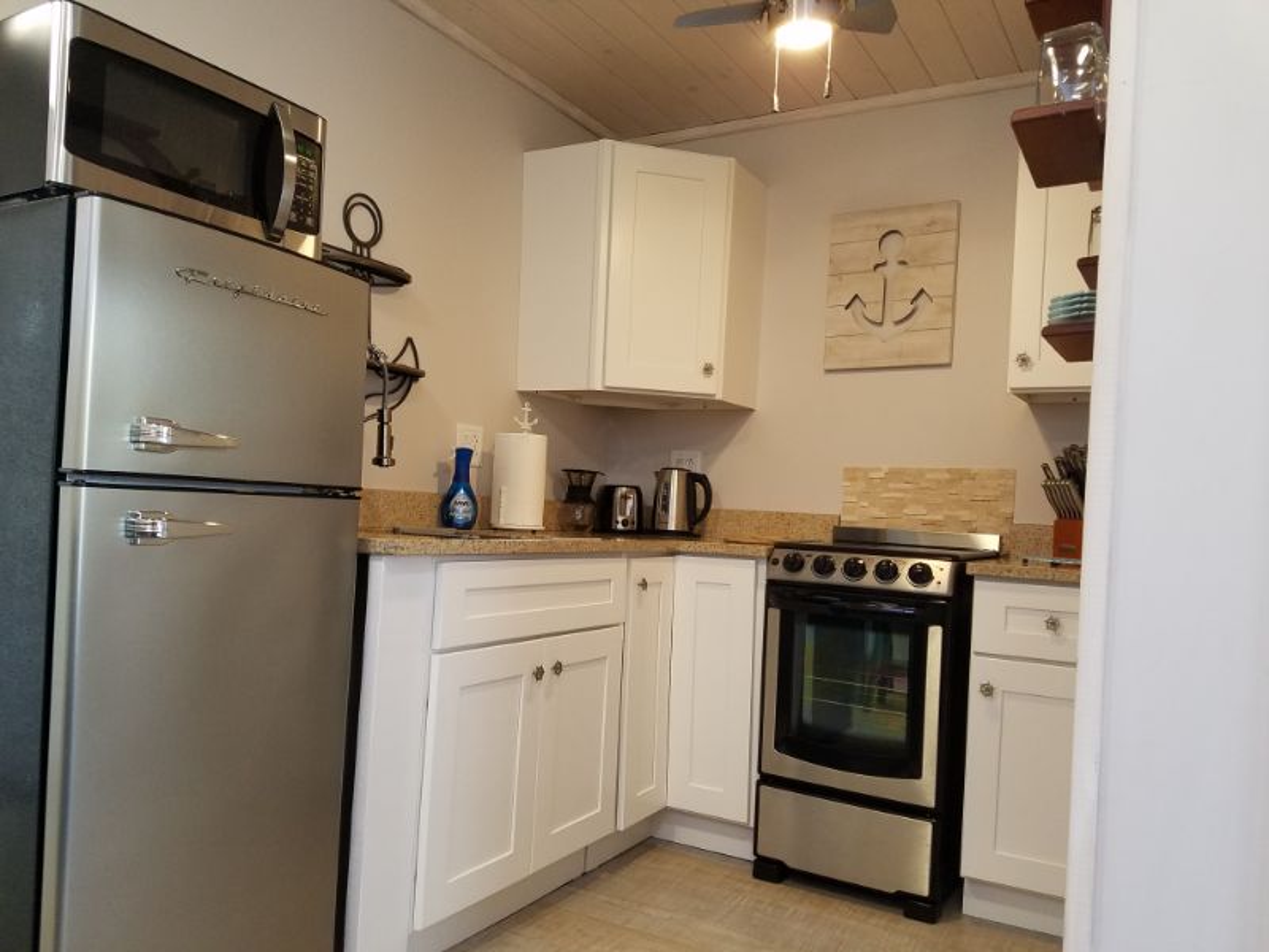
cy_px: 476
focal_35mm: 26
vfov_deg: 53.1
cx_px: 634
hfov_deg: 67.3
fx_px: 953
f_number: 1.7
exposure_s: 1/60
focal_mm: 4.2
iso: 160
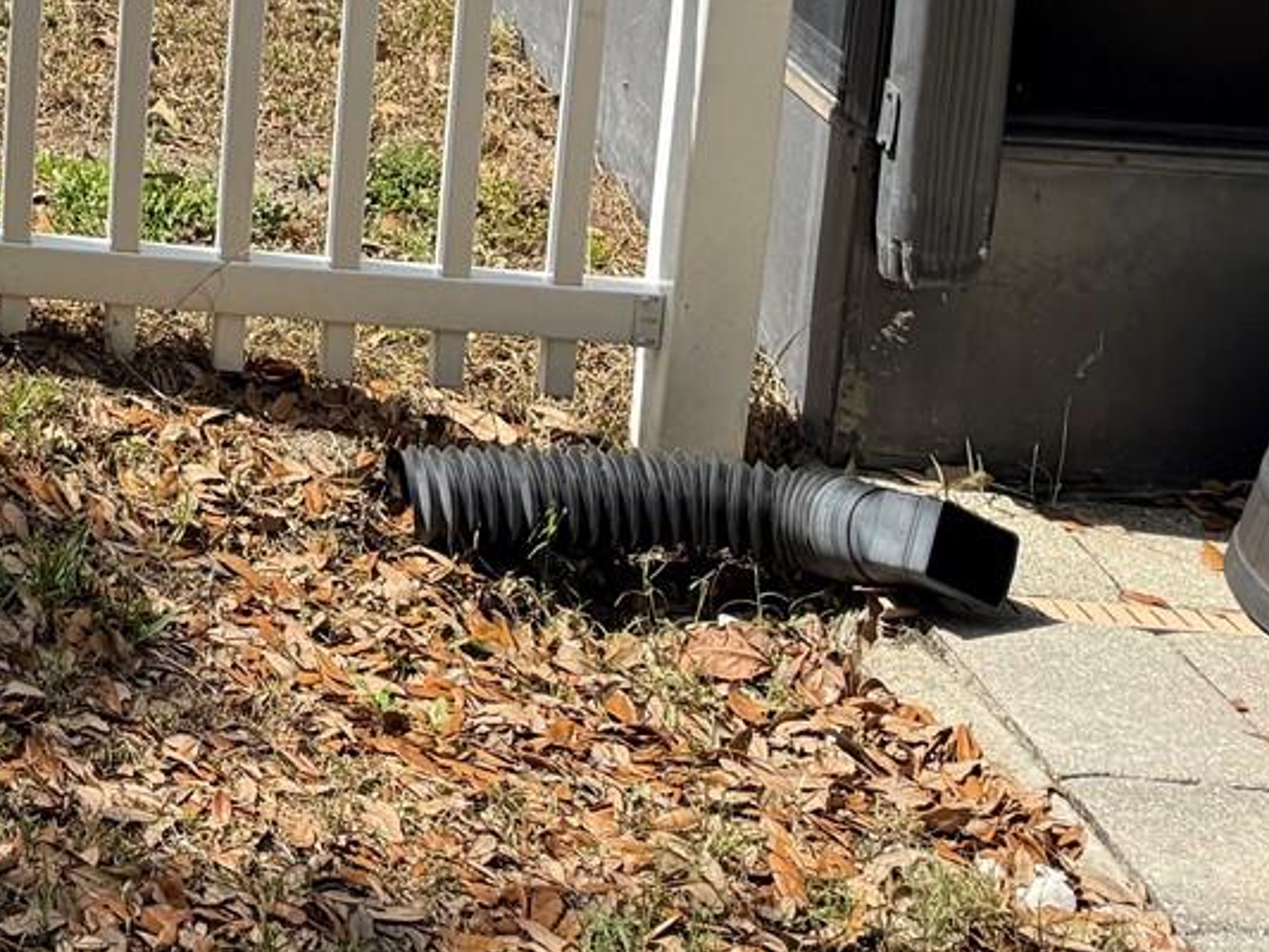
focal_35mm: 72
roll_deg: -0.8
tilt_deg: -8.7
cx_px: -605
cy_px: -450
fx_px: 2640
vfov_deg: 18.3
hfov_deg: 22.5
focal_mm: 6.76
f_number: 1.78
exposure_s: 1/3759
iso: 100
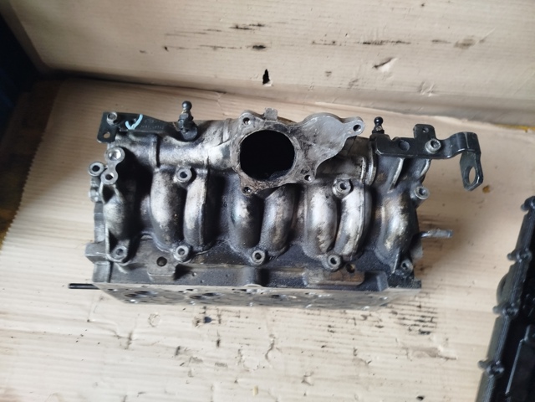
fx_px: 371
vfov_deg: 56.8
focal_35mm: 24
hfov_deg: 71.6
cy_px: 201
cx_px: 268
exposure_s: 1/33
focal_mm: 5.31
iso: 200
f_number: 1.7
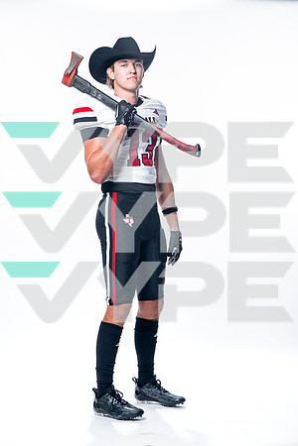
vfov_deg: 23.6
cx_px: 149
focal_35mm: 86
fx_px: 1068
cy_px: 223
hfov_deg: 15.9
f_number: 5.6
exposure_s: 1/250
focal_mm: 86
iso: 100
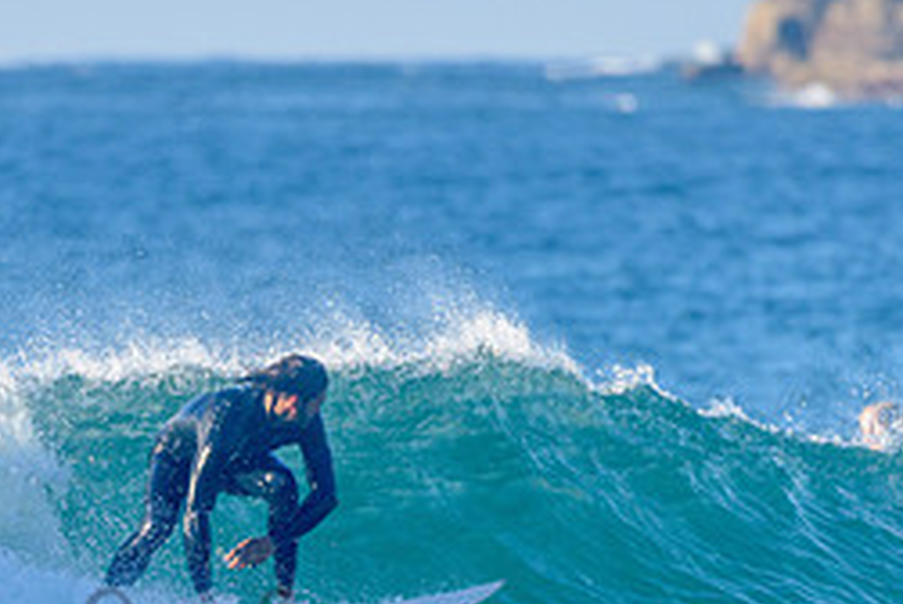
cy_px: 613
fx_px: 28979
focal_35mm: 1154
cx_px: 237
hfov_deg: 1.8
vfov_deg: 1.2
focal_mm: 500
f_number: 5.6
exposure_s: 1/2000
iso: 450
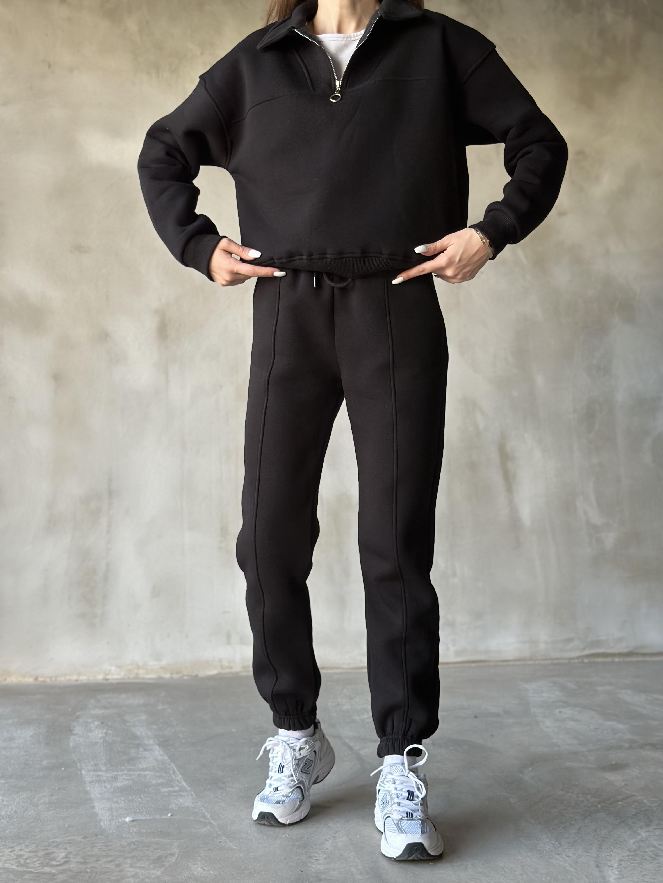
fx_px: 1226
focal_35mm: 48
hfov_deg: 30.3
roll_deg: -0.1
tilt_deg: +1.0
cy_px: 442
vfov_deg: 39.7
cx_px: 332
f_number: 1.78
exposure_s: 1/60
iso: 200
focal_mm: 6.86
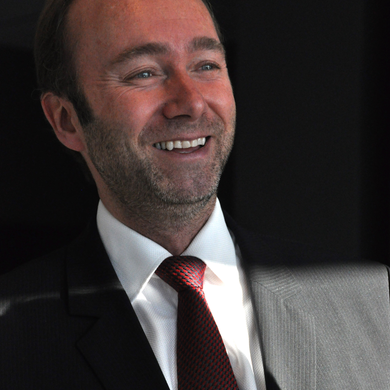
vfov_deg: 9.6
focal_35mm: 183
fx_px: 2328
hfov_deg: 9.6
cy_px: 255
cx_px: 195
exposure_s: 1/800
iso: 1250
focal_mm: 95
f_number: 7.1
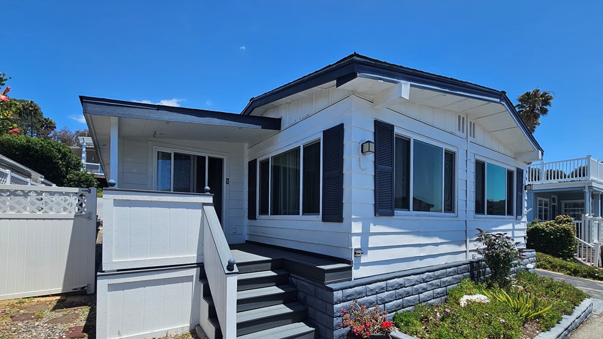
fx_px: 240
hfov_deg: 103.0
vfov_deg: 69.1
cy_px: 217
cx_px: 301
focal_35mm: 15
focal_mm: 2.2
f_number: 2.2
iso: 50
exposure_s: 1/2723
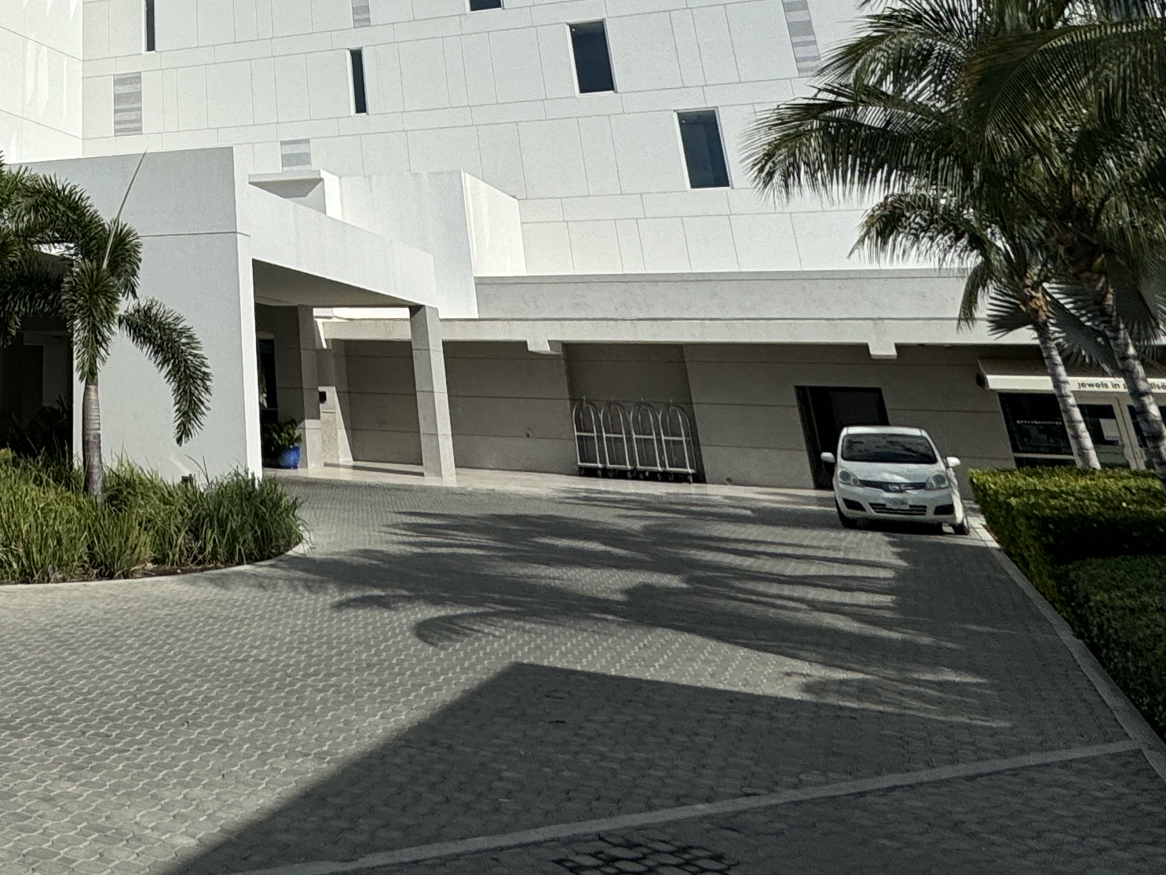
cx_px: -20
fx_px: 1280
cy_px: -140
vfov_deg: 32.2
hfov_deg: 41.9
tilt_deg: +23.2
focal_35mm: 38
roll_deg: -2.2
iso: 32
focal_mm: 2.22
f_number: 2.2
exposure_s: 1/4367
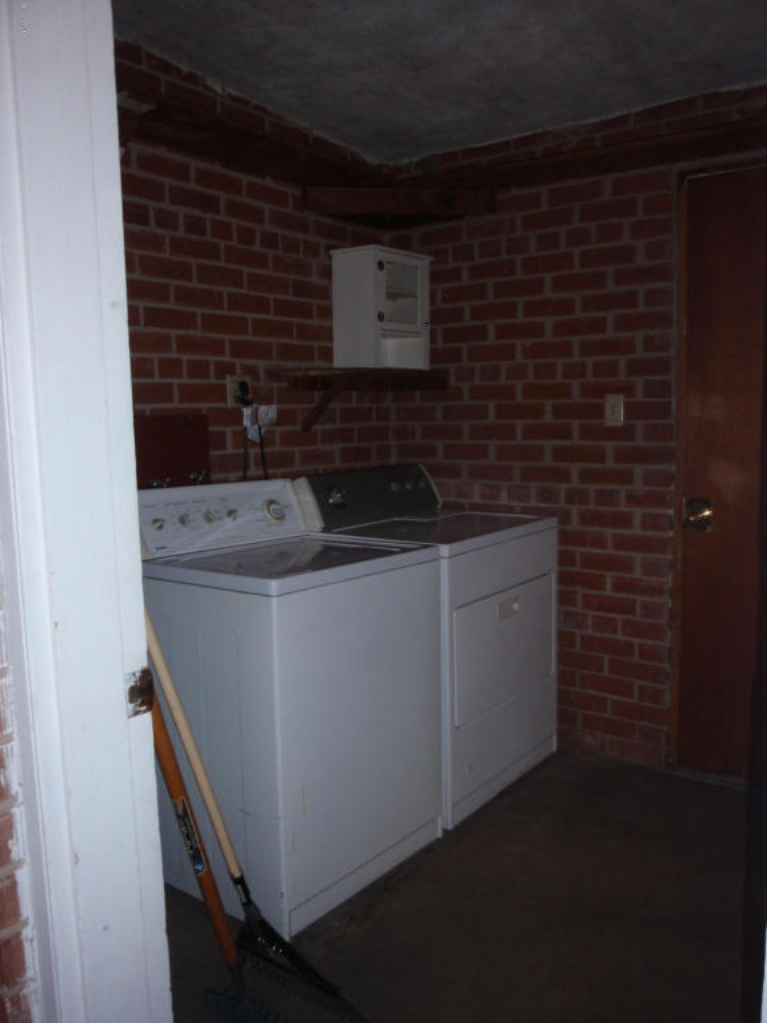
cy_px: 512
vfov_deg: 63.5
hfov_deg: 49.7
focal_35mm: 28
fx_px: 827
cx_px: 384
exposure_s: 1/30
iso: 100
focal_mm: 5
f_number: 3.2
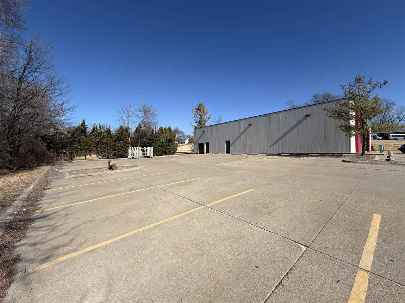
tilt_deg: -0.8
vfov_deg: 85.6
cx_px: 202
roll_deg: +1.8
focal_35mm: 14
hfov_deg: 102.1
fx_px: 164
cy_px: 152
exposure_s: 1/928
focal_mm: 2.22
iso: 20
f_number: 2.2
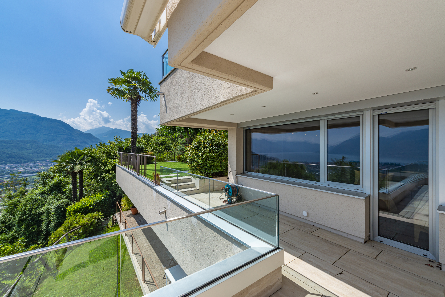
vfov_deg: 81.3
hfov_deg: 104.2
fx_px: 173
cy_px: 148
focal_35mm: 14
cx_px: 222
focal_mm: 14
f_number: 9
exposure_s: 1/500
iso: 100
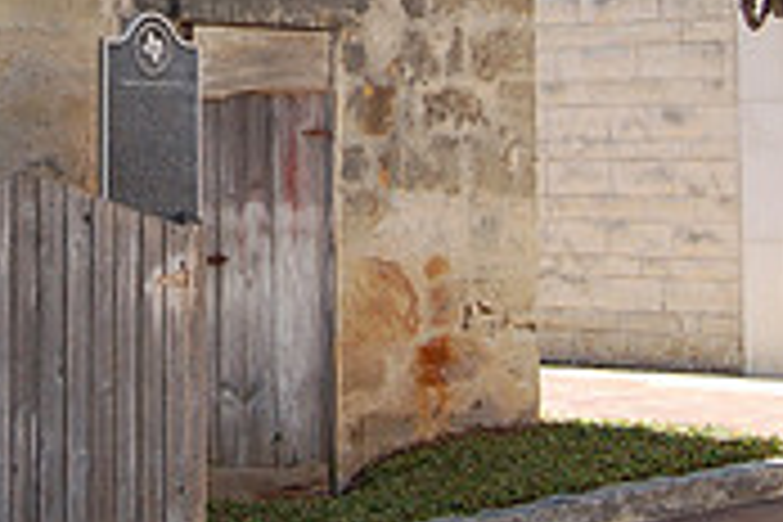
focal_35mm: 120
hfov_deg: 16.9
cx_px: 99
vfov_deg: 11.1
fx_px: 2610
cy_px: -189
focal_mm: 24
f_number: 6.3
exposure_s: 1/250
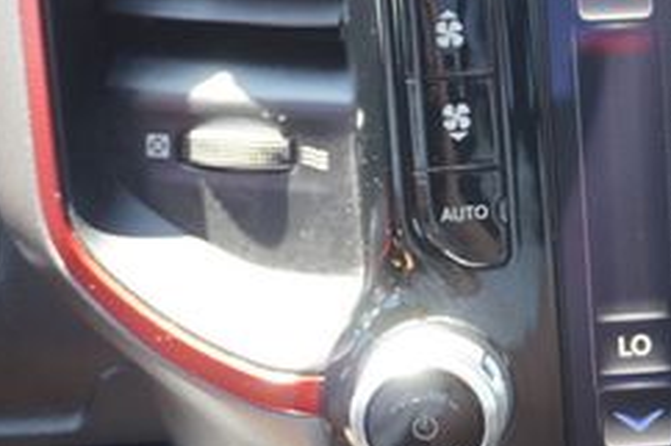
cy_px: 166
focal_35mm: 91
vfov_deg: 14.9
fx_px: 1701
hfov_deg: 20.7
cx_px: 826
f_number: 4
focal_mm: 23
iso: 400
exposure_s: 1/60
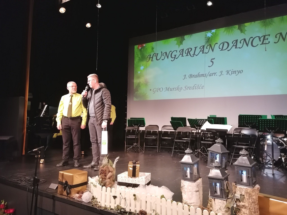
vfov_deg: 51.4
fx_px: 224
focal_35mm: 27
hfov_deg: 65.3
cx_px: 144
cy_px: 108
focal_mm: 4.75
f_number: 1.8
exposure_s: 1/100
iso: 800
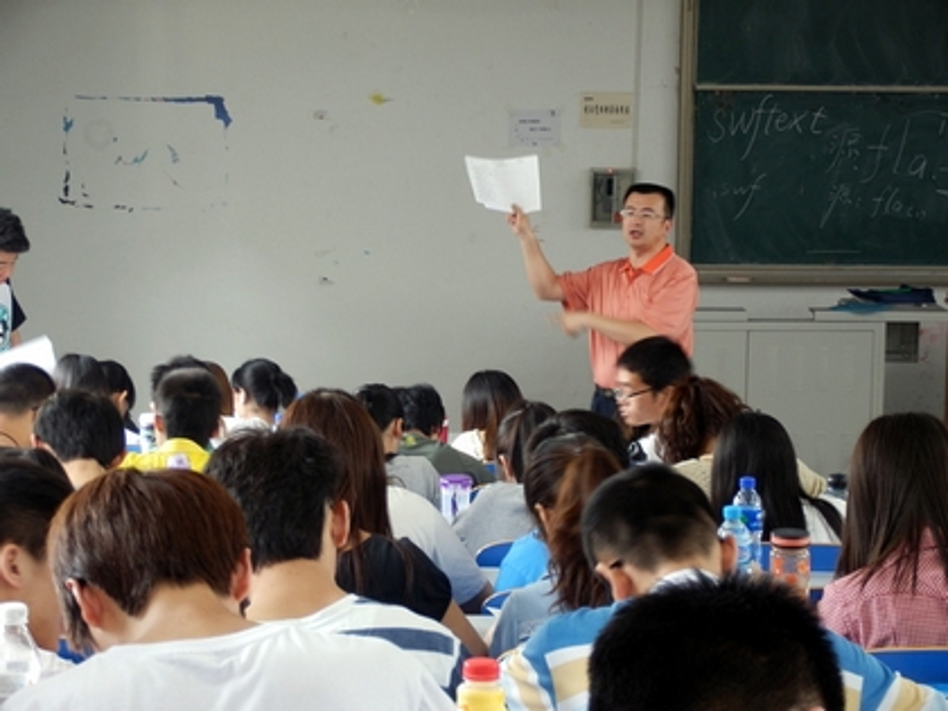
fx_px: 2684
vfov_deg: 15.1
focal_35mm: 98
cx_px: 474
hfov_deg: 20.0
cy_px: 356
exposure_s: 1/10
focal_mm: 17.4
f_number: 5.2
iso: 200
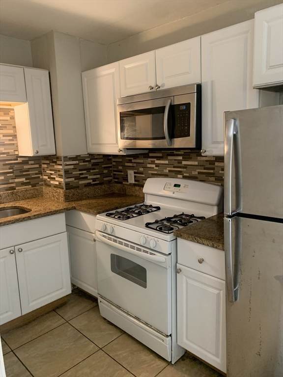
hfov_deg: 53.1
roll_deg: +2.4
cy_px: 188
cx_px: 142
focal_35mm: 26
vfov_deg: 67.3
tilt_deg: -9.2
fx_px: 283
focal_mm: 4.25
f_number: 1.8
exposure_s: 1/60
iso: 320
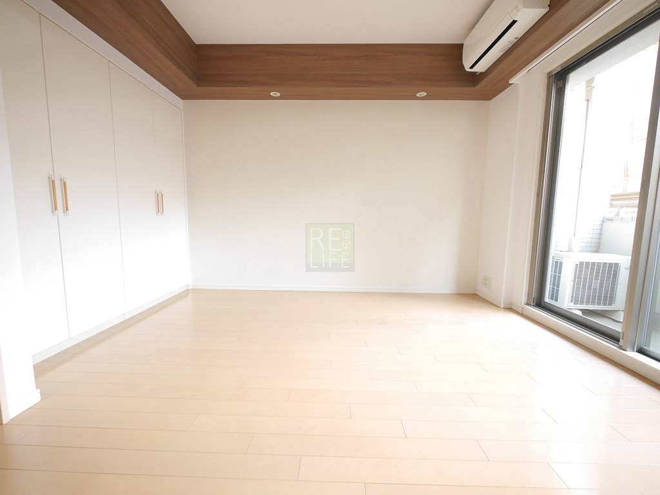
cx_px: 330
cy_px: 248
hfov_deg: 102.1
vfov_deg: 85.7
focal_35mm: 14
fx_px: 267
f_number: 4
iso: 1000
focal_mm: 7
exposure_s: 1/60
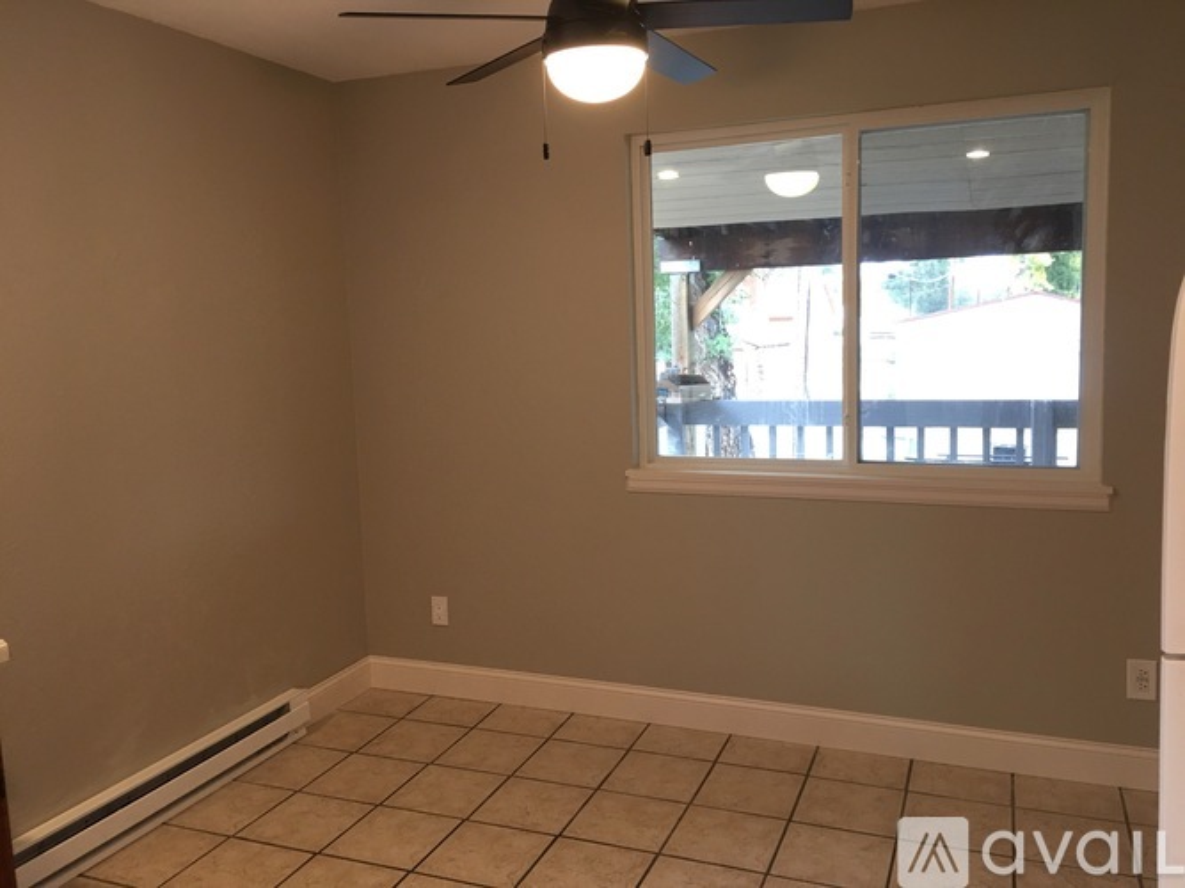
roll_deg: +1.3
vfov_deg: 48.2
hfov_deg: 61.7
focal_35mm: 29
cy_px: 444
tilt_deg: -5.4
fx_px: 993
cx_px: 592
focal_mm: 4.15
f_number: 2.2
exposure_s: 1/17
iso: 50
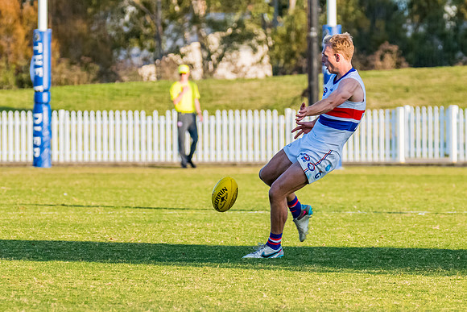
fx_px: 6817
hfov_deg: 3.9
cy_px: 149
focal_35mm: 525
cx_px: 269
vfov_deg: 2.6
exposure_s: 1/1600
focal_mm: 240
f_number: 5.6
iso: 800
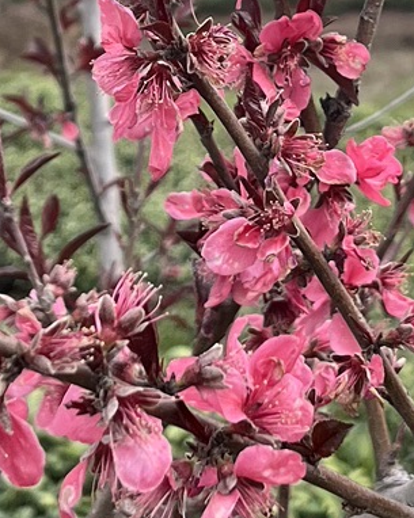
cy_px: -38
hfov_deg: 11.6
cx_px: 300
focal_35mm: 133
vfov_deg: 14.2
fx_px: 2039
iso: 50
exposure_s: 1/1695
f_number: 1.6
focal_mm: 5.1
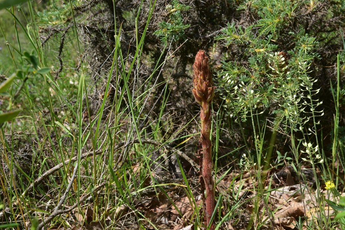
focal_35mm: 63
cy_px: 118
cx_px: 200
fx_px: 604
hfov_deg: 31.8
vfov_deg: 21.6
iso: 250
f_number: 18
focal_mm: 50
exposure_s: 1/125
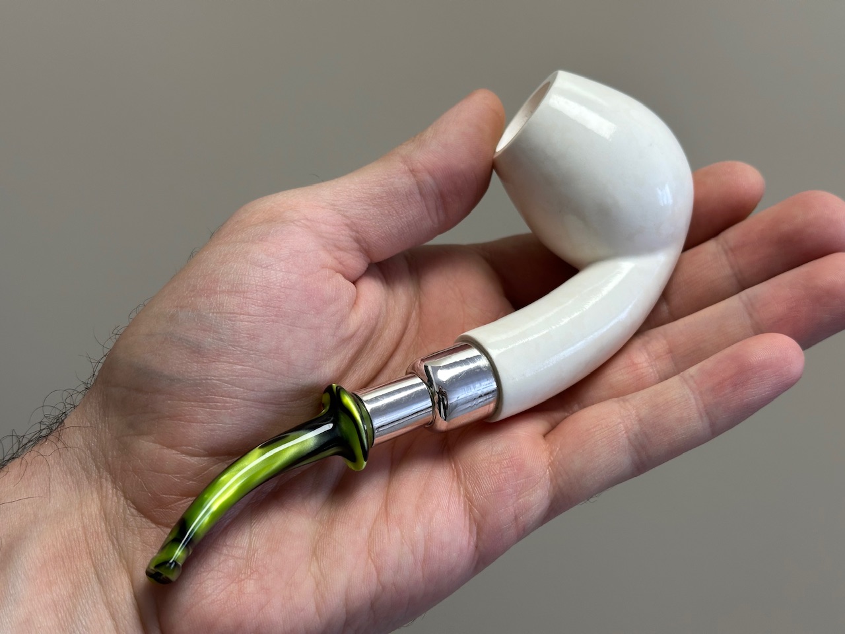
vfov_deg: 30.3
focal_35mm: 48
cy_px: 317
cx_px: 422
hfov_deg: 39.7
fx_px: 1172
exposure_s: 1/100
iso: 50
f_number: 1.78
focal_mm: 6.86
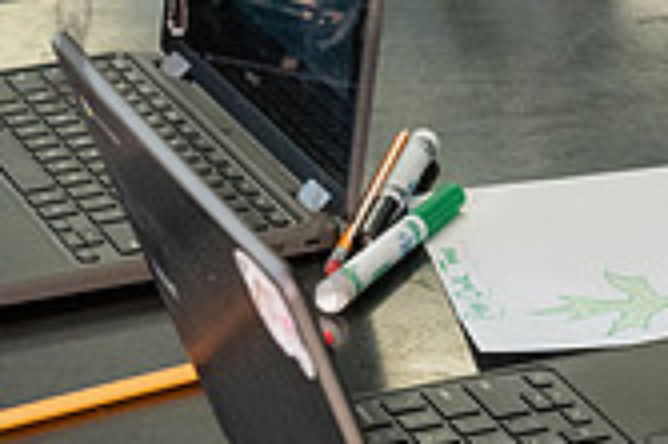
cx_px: 806
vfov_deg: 7.0
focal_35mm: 196
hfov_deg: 10.3
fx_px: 3633
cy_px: 37
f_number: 5
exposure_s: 1/500
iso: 6400
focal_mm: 42
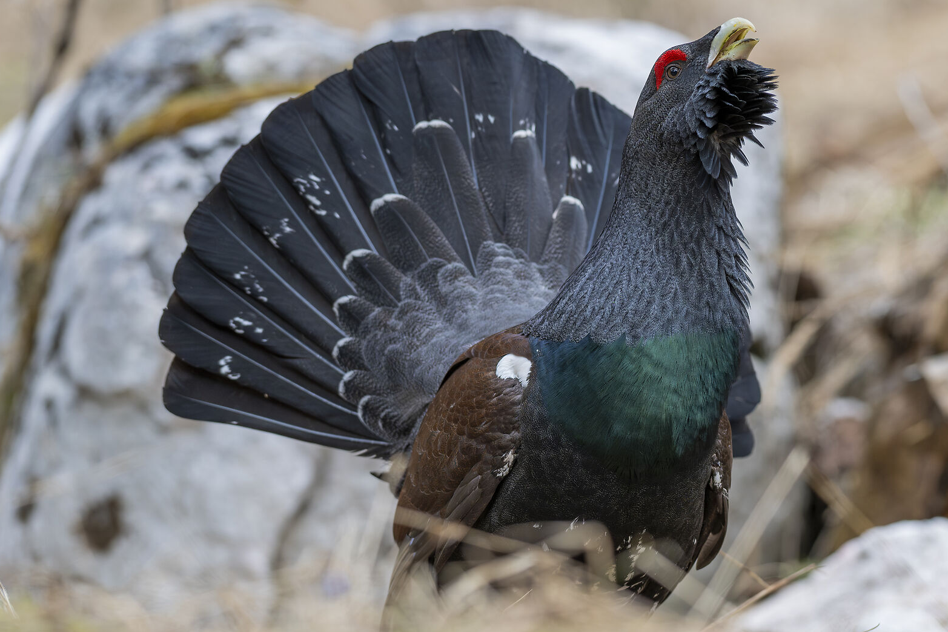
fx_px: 12111
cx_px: 684
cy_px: 324
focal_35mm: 460
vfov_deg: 3.0
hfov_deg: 4.5
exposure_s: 1/500
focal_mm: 300
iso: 1250
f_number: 4
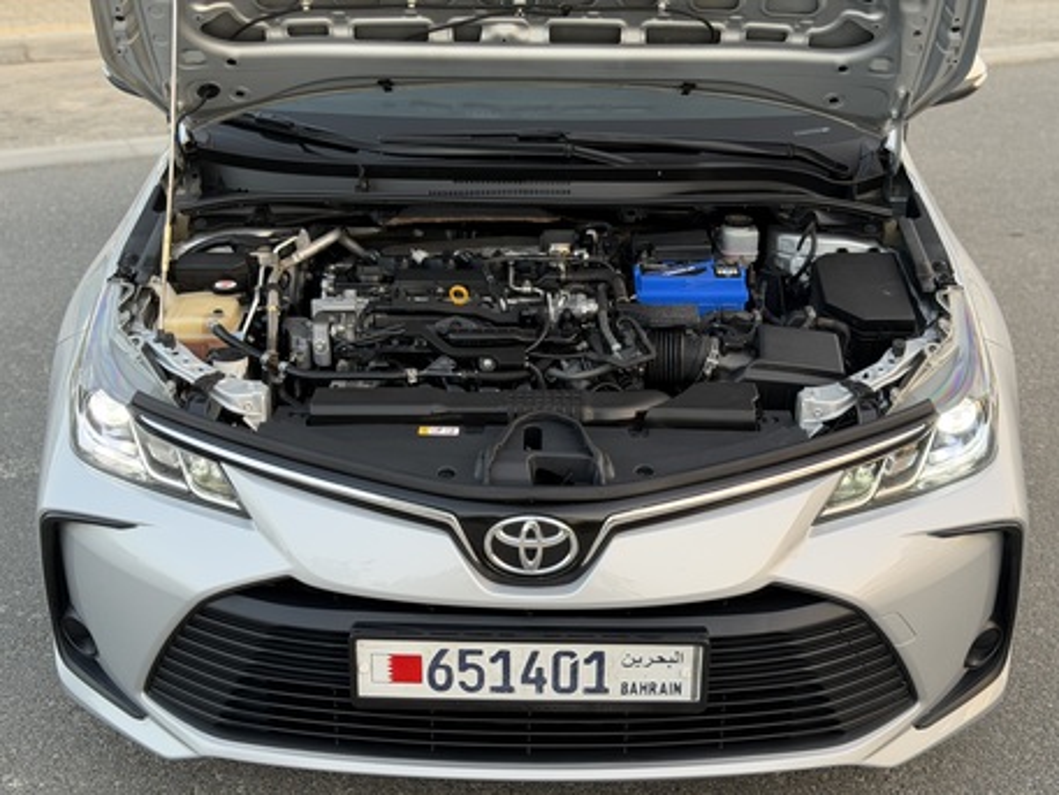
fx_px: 1469
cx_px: 530
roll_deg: +0.9
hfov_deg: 39.6
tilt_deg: -21.7
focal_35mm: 48
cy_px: 398
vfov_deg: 30.3
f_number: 1.78
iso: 80
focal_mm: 6.76
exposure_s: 1/121
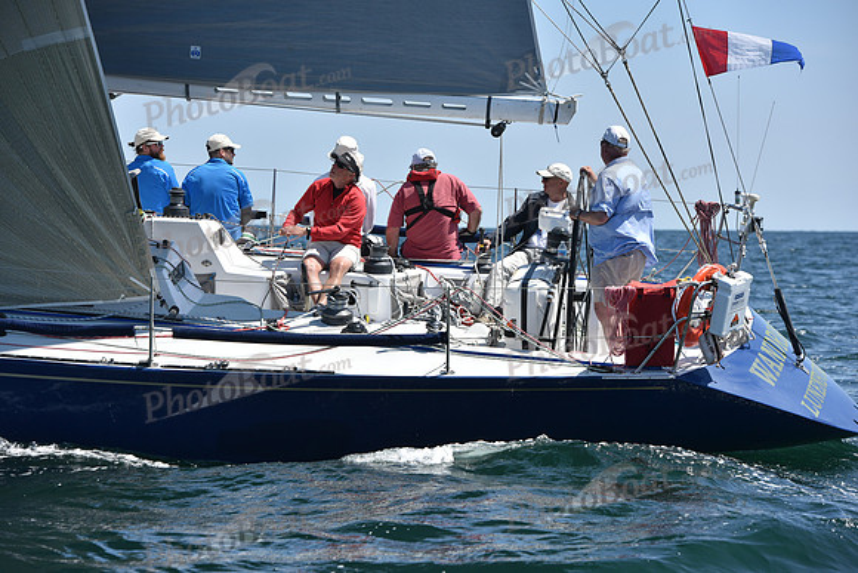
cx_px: 429
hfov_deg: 15.8
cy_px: 286
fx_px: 3099
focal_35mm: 130
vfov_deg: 10.6
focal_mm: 130
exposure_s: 1/1600
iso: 250
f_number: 5.6
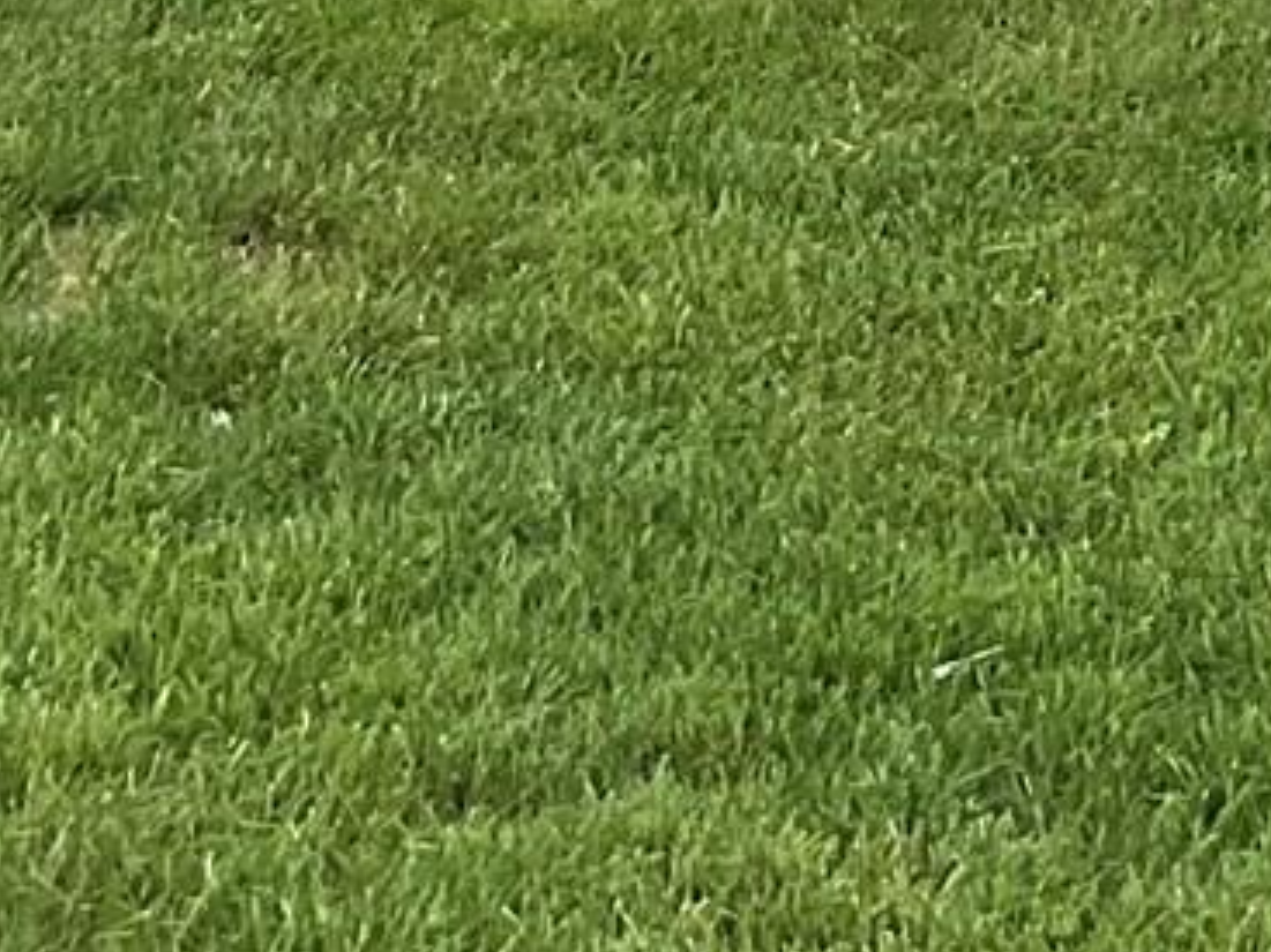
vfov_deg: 8.3
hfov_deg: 12.2
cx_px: 544
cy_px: -1471
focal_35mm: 162
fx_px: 5946
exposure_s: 1/120
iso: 25
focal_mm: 3
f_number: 1.8
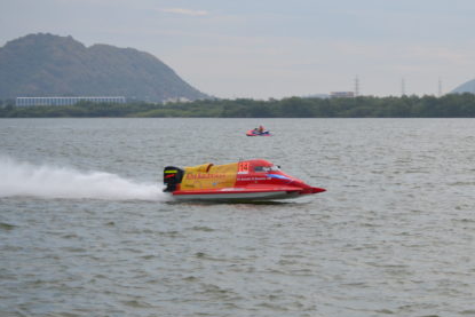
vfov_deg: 9.6
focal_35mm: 143
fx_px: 1887
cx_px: 358
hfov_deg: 14.3
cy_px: 133
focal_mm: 60
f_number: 5
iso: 400
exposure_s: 1/1000
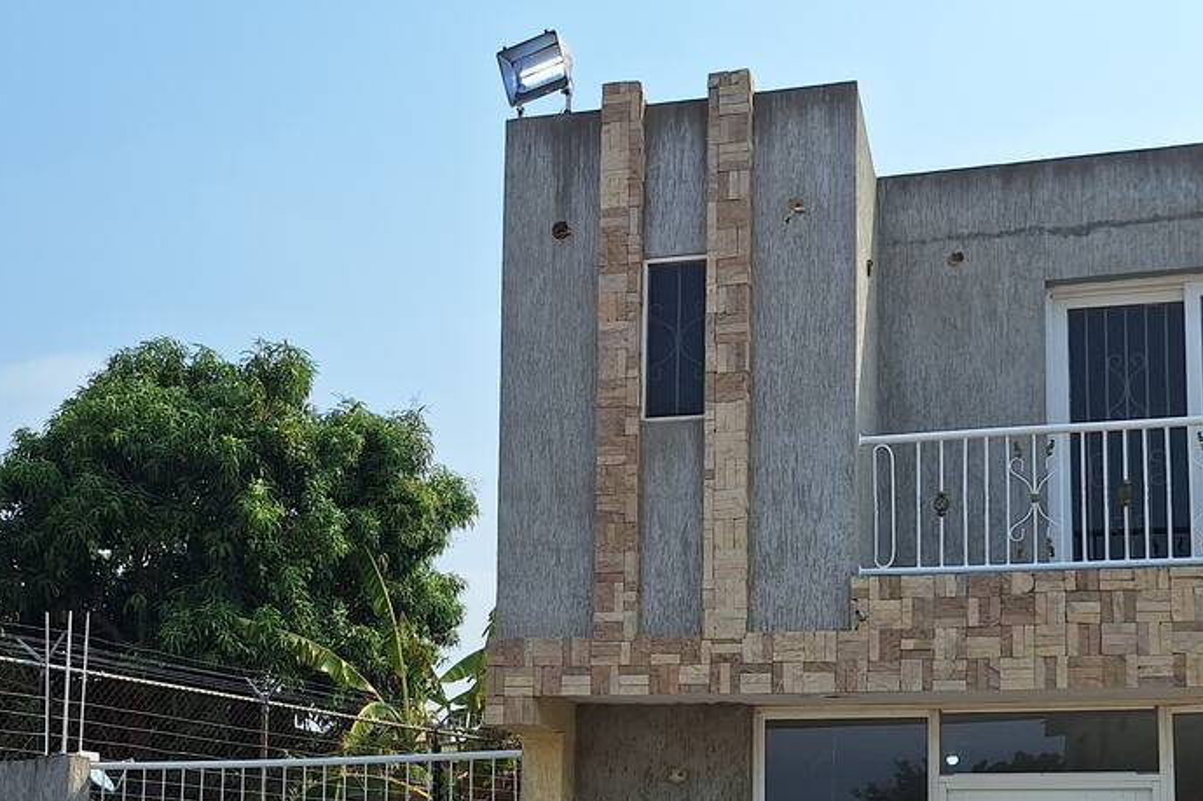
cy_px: 688
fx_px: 1670
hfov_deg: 39.5
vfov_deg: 26.3
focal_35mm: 50
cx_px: 496
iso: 40
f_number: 1.8
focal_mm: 5.54
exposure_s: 1/4367
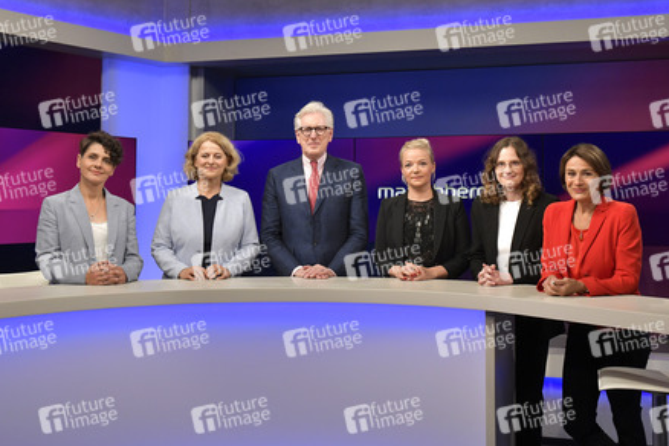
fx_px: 669
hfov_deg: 53.1
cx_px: 343
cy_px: 225
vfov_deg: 36.9
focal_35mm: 36
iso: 2500
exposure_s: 1/200
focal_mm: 35
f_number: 6.3
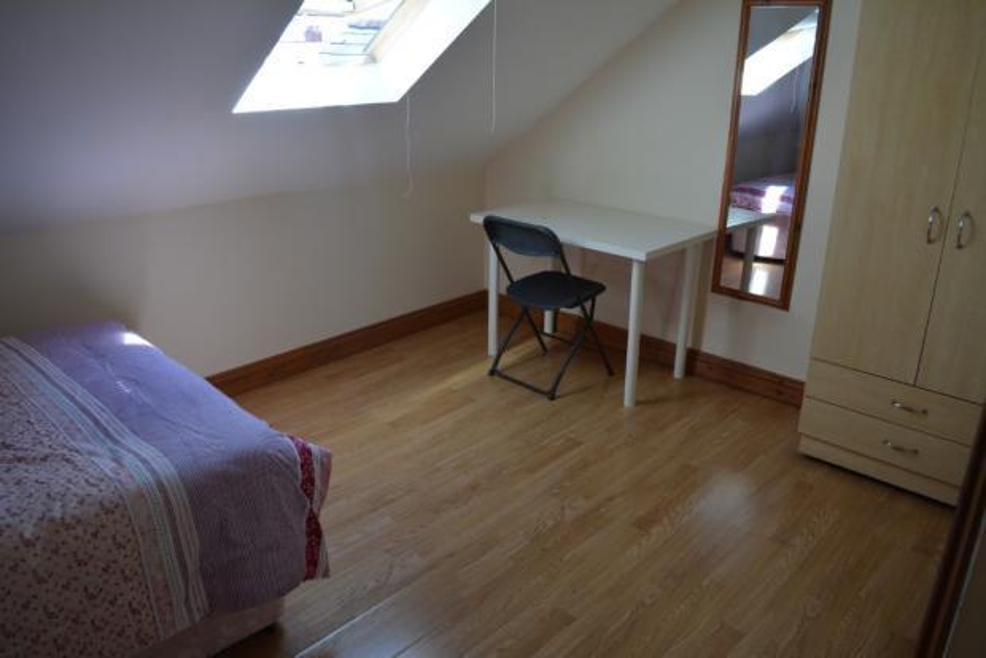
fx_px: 740
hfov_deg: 67.4
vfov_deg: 48.0
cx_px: 493
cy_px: 329
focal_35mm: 27
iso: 400
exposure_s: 1/100
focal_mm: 18
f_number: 5
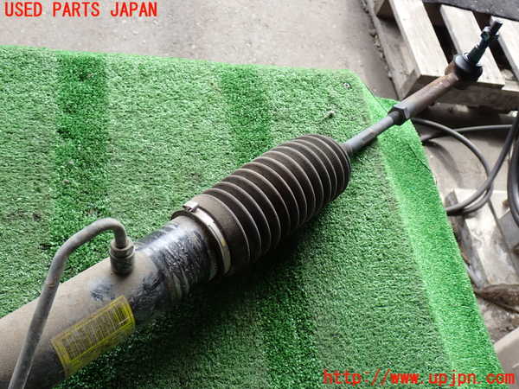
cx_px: 260
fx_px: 570
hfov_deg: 49.0
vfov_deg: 37.7
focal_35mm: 38
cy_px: 194
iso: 100
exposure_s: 1/125
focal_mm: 6.83
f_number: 2.7
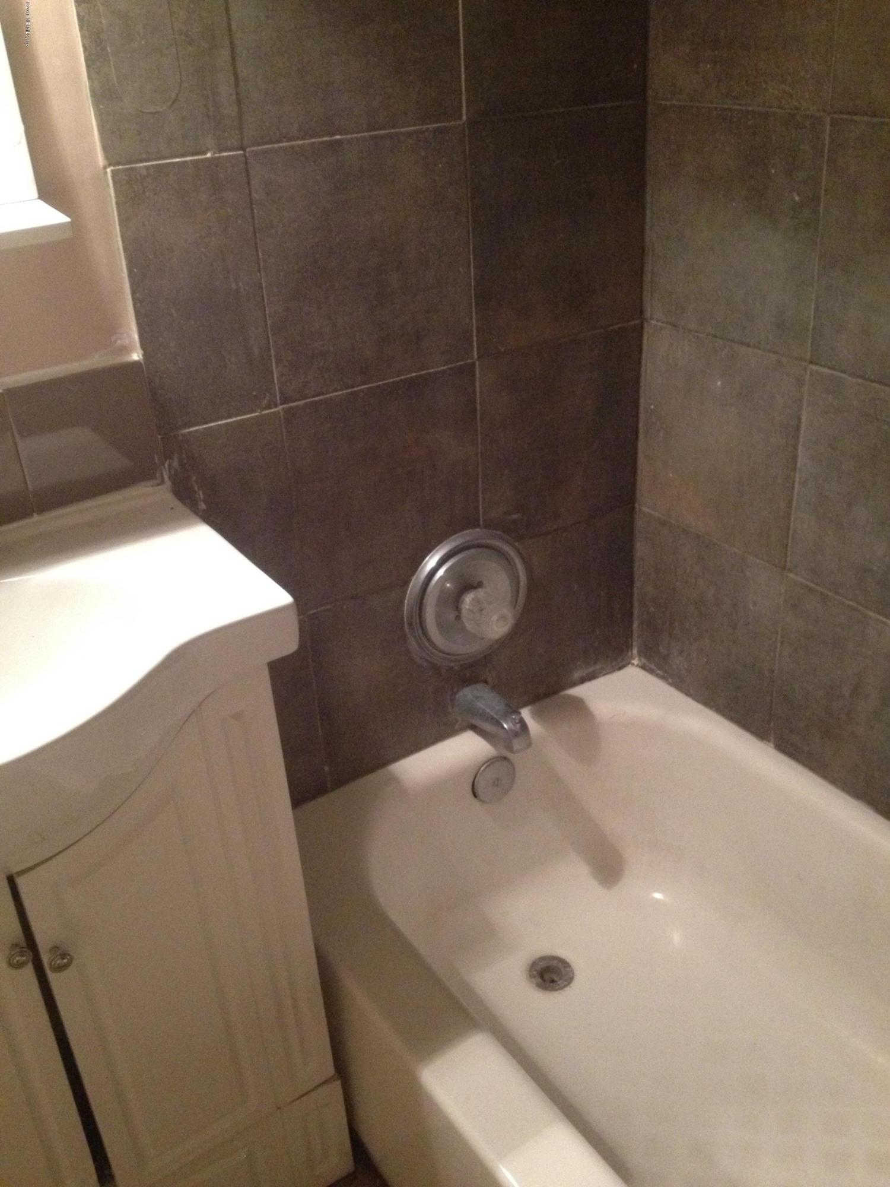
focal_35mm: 35
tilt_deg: -24.1
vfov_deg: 52.6
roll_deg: +3.6
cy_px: 594
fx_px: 1200
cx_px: 445
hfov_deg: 40.7
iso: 400
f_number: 2.4
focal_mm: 4.28
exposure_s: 1/15
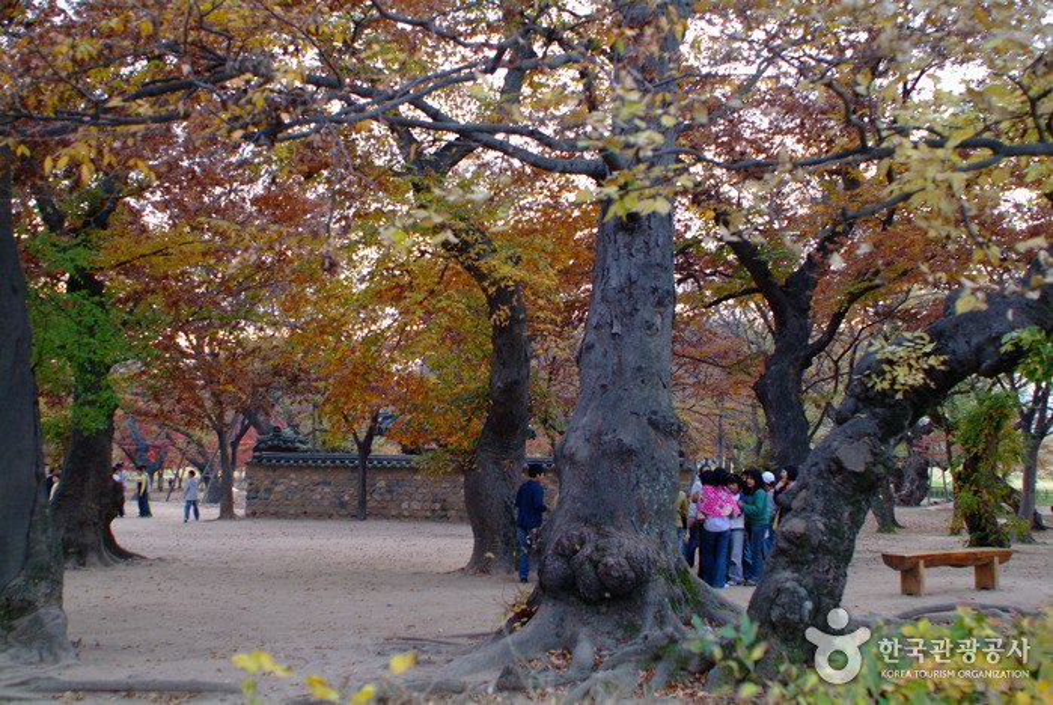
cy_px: 352
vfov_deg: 32.0
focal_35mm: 42
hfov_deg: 46.3
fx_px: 1230
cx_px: 526
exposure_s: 1/45
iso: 400
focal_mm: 28
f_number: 3.5
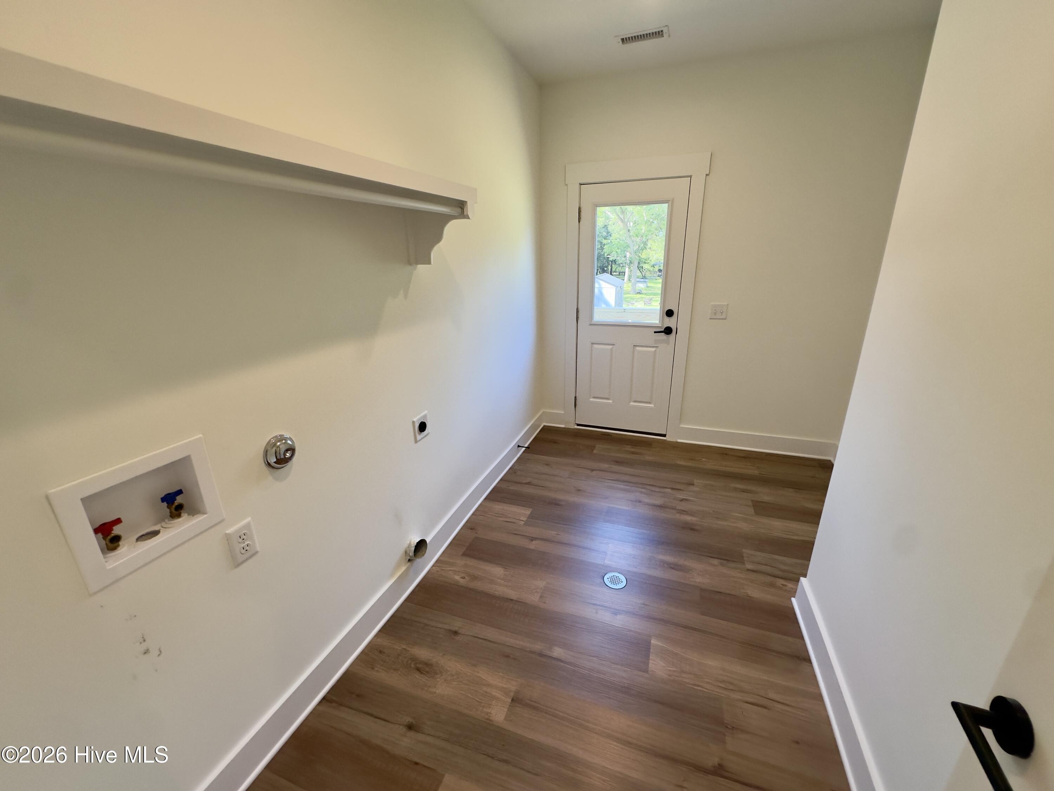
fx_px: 426
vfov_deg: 85.7
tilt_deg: -19.0
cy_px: 396
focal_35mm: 14
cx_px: 527
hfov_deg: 102.1
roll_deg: +0.8
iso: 125
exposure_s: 1/120
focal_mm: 2.22
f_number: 2.2
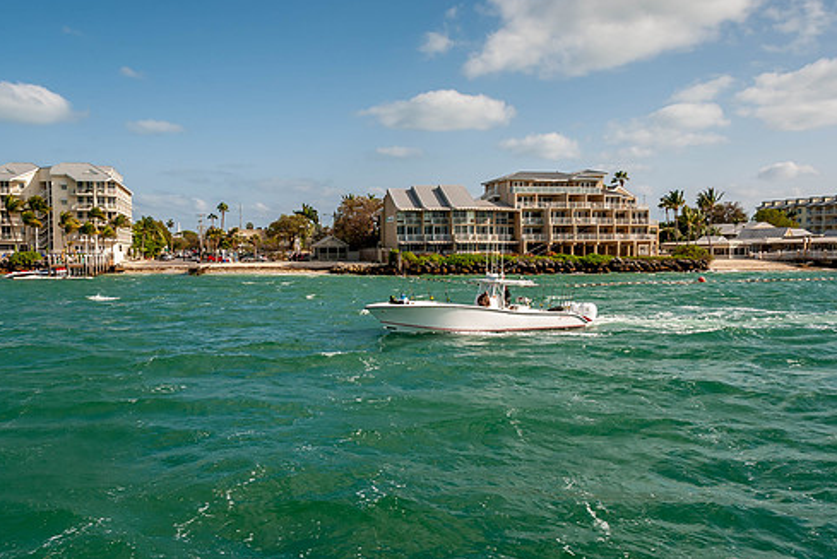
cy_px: 285
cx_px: 351
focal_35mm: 32
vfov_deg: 41.2
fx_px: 745
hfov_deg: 58.4
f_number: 8
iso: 100
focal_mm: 18
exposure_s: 1/250
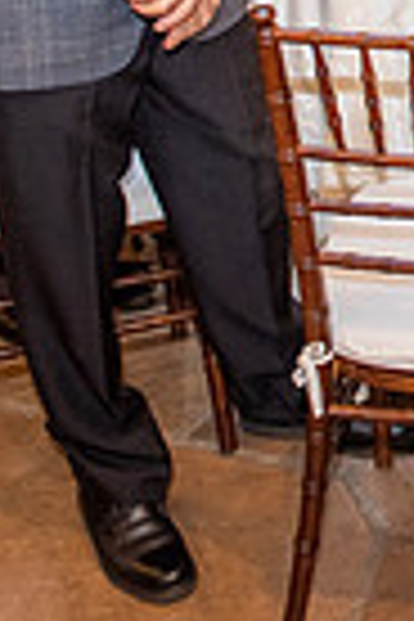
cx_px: 684
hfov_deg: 12.6
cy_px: -155
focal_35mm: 101
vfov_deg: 18.9
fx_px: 1742
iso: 1600
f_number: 3.5
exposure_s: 1/125
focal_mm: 24
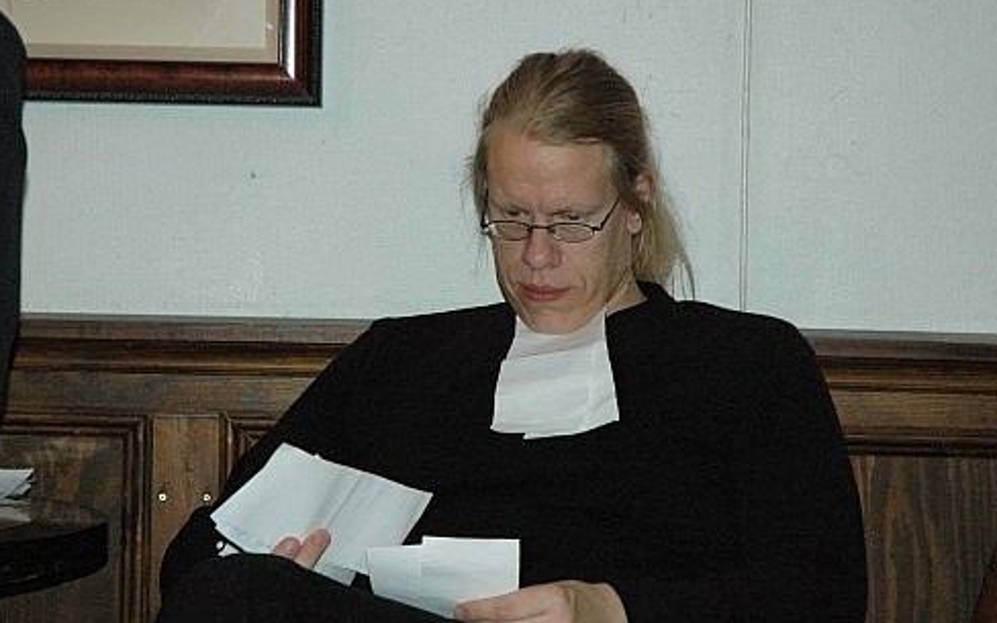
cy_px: 268
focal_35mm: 132
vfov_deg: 9.9
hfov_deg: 15.8
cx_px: 531
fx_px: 3587
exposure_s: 1/60
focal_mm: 70
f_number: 5
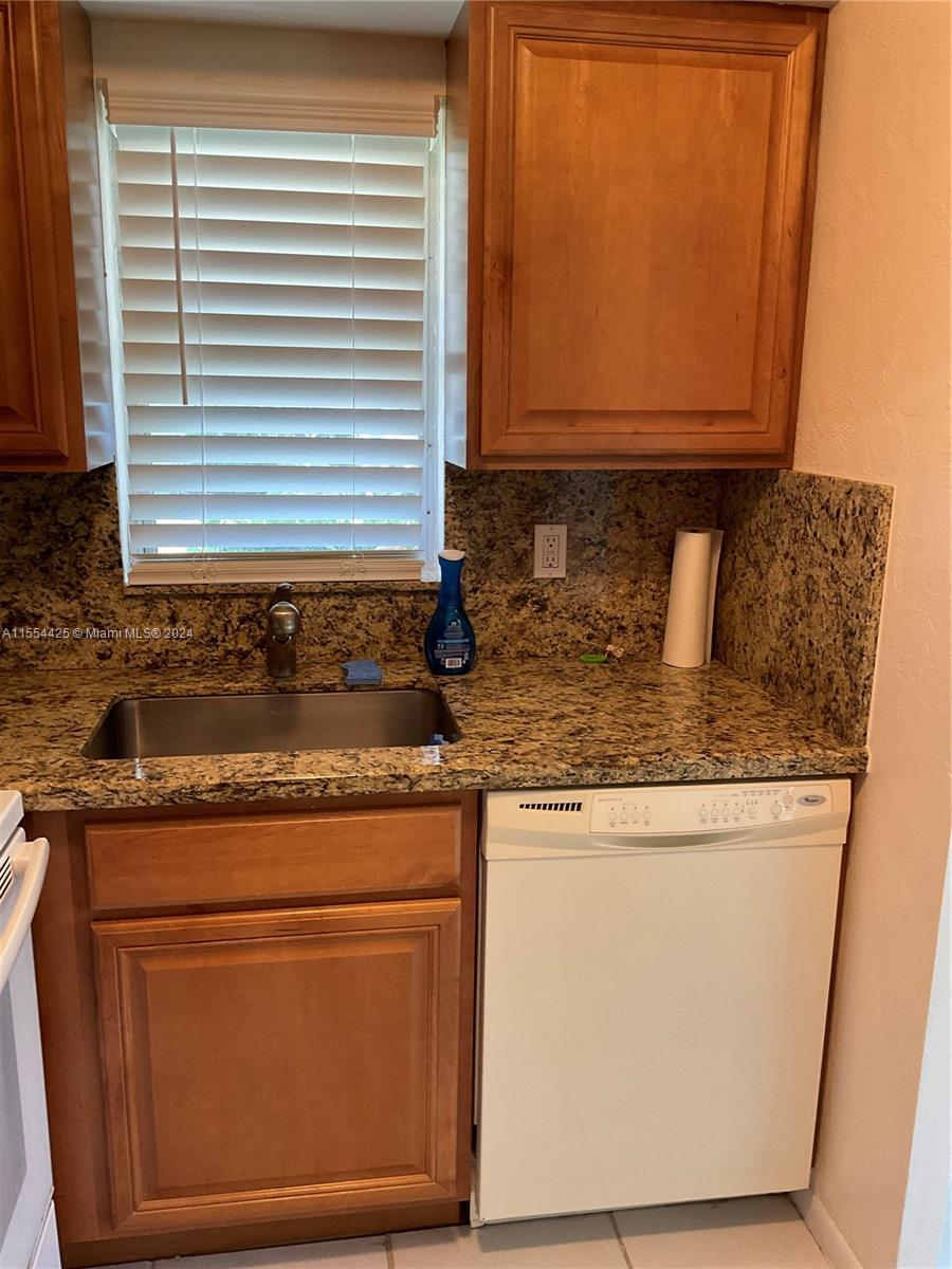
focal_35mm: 29
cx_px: 476
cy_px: 634
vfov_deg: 61.7
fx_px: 1063
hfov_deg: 48.2
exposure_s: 1/60
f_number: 1.8
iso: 80
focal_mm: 3
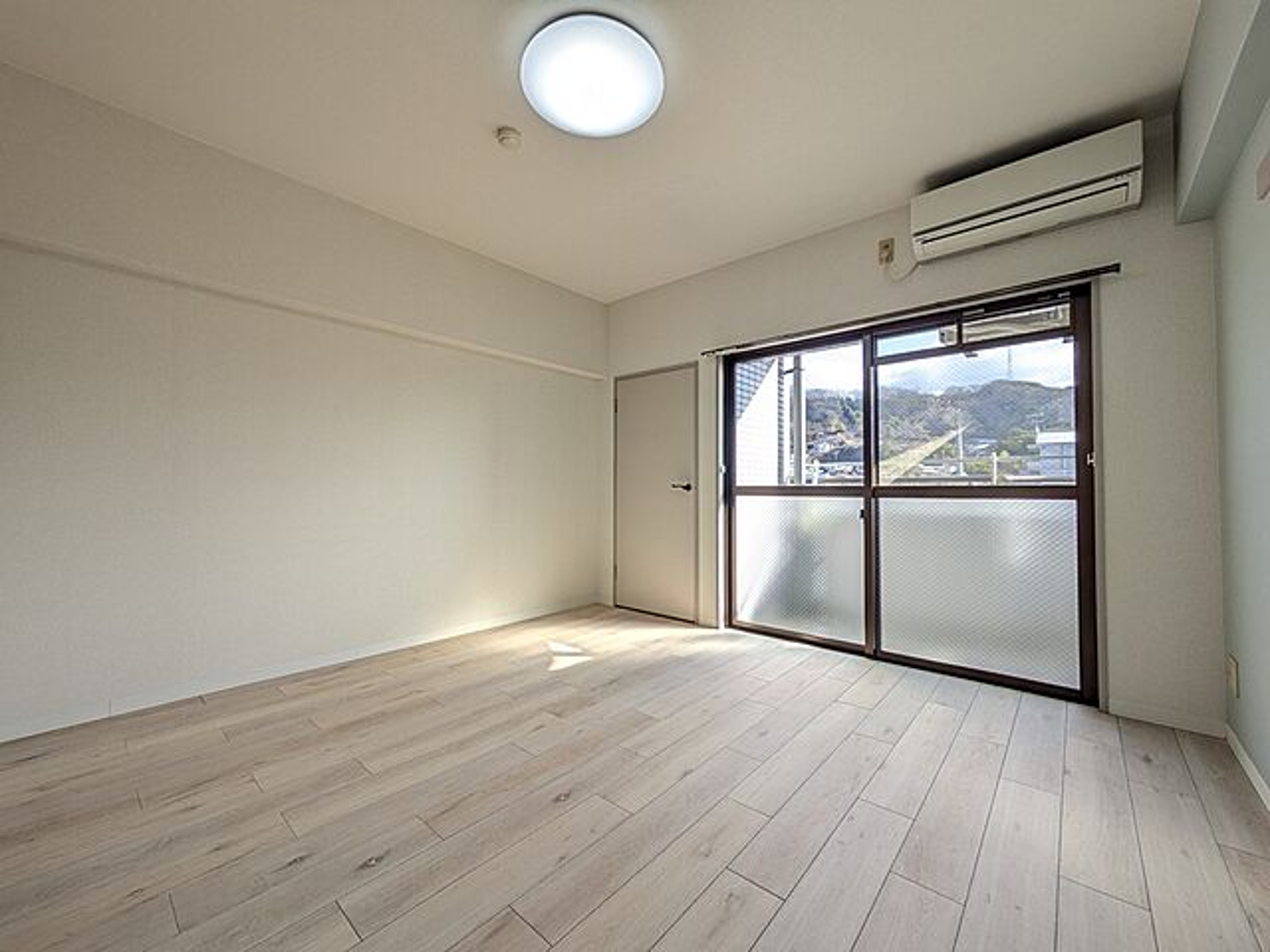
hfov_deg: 102.1
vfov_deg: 85.7
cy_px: 476
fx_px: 514
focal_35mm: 14
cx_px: 635
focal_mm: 1.83
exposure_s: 1/300
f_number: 2.2
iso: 49
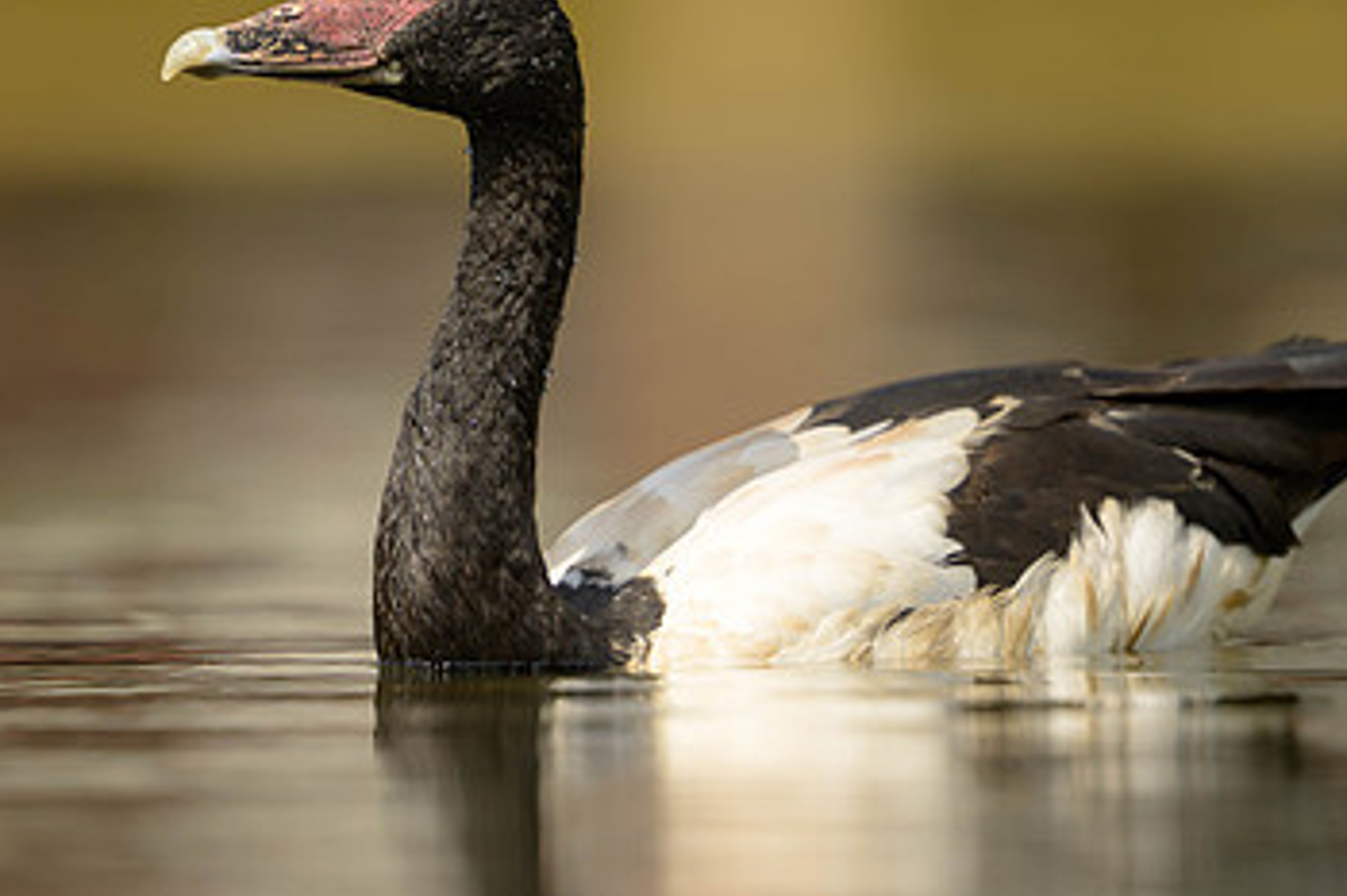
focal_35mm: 1052
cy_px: 464
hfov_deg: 2.0
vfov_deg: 1.3
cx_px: 671
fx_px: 39342
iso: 80
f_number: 2.8
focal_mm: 400
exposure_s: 1/1600
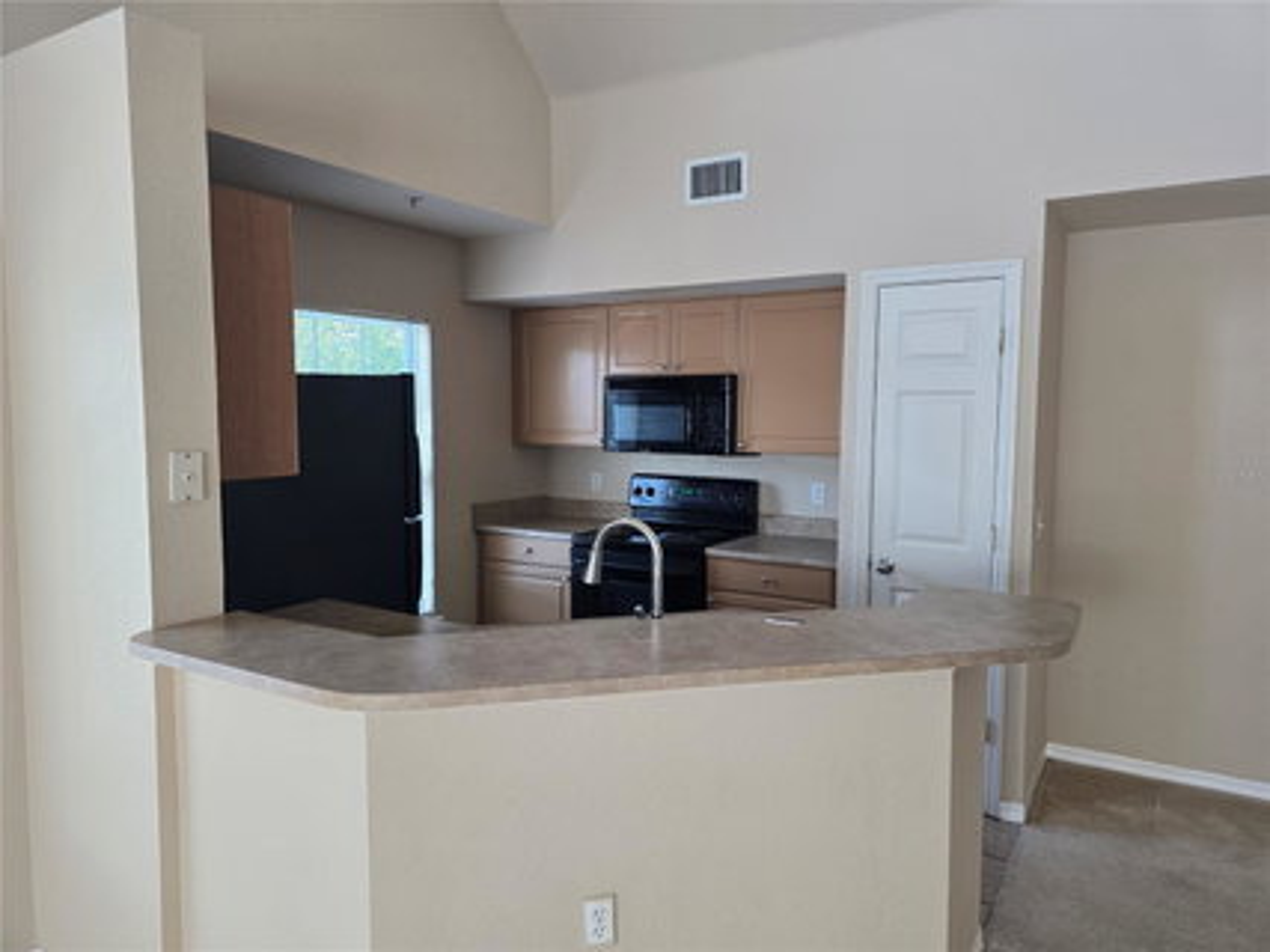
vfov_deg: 58.9
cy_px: 476
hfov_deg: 73.9
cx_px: 635
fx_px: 844
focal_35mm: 23
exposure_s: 1/180
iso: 160
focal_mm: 6.3
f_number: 1.7
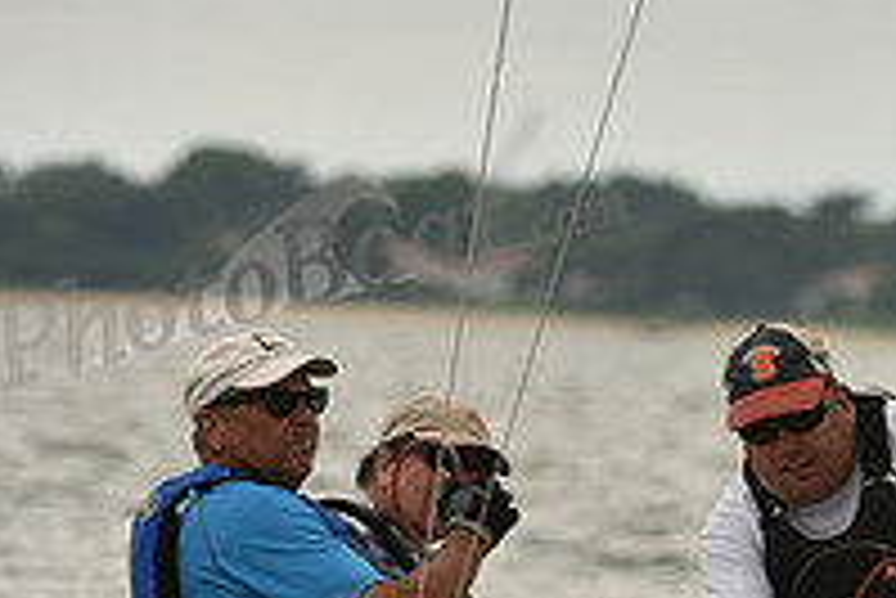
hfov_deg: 3.0
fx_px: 17385
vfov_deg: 2.0
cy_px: 857
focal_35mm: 698
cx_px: 864
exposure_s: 1/1250
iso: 400
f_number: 5.6
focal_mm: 240
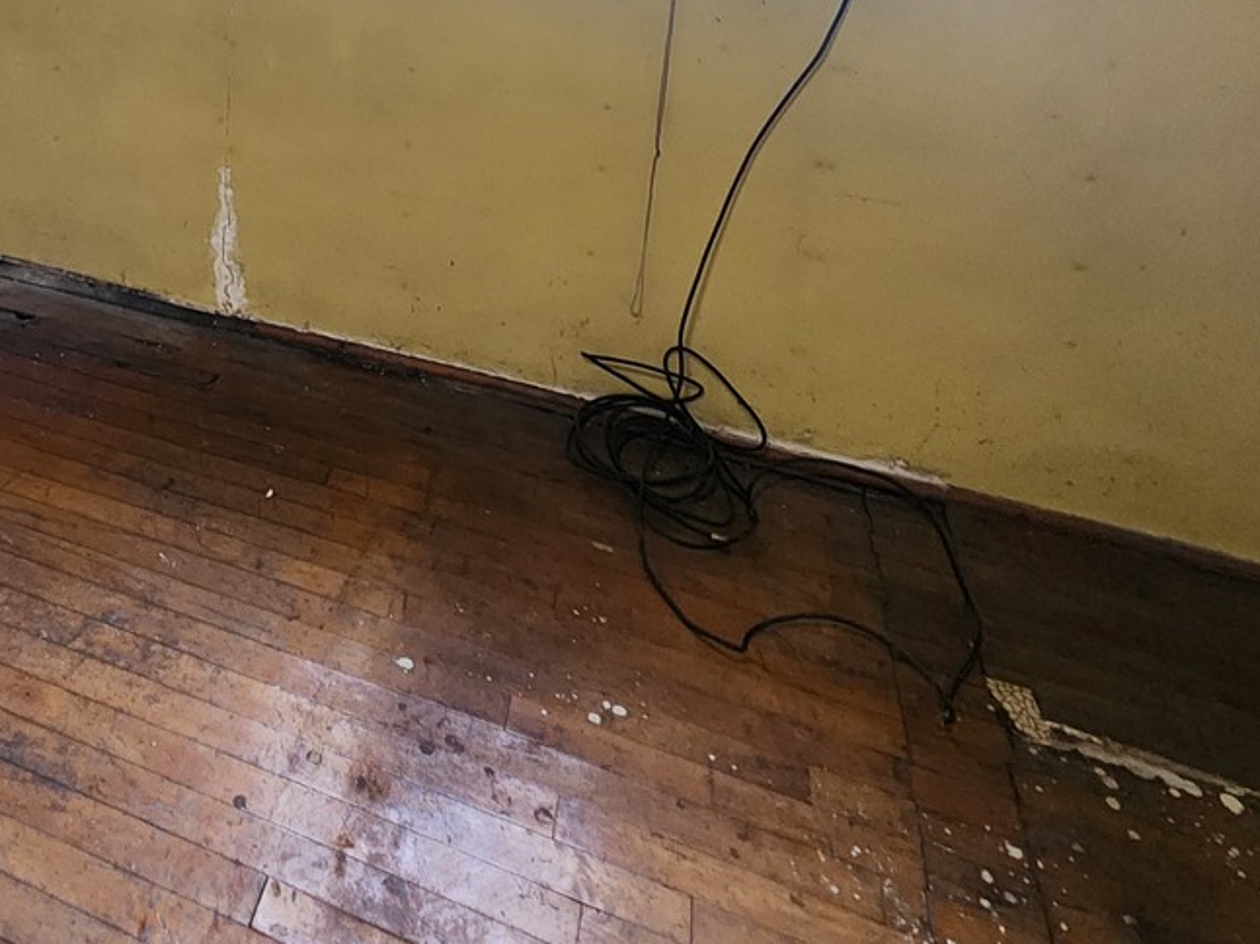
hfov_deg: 56.5
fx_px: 1055
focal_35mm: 29
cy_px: -96
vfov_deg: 39.4
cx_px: 226
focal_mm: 2.2
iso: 320
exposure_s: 1/40
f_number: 2.2
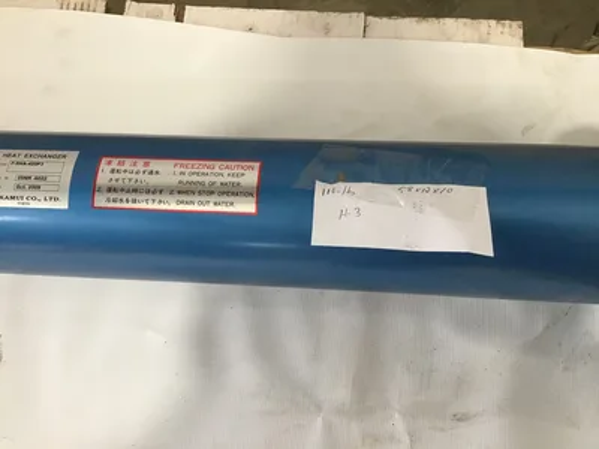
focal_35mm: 31
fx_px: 536
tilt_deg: -72.9
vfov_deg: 45.4
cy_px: 224
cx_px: 300
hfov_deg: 58.4
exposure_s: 1/30
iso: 64
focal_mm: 3.3
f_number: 2.4
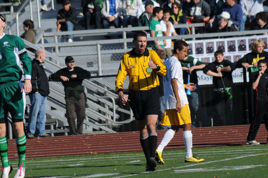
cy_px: 74
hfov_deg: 4.3
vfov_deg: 2.9
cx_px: 147
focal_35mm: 474
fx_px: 3528
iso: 250
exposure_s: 1/320
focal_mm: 220
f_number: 6.3
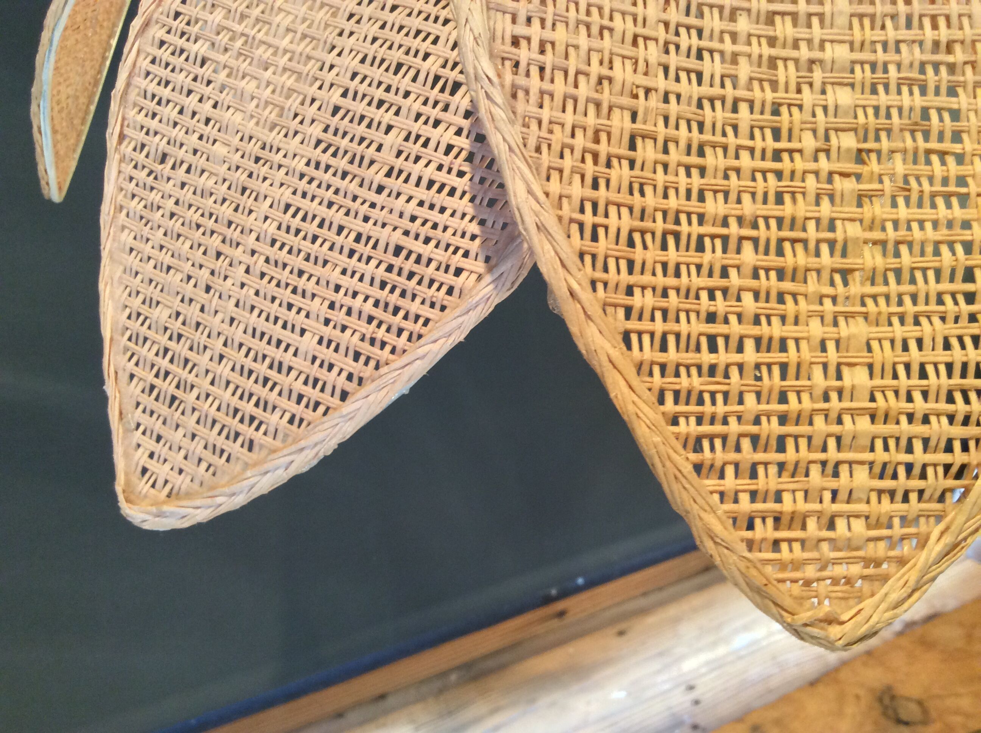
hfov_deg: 56.9
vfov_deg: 44.1
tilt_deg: -36.4
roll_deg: -7.6
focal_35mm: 32
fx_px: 906
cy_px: 366
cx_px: 490
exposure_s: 1/25
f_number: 2.4
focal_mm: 3.3
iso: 125
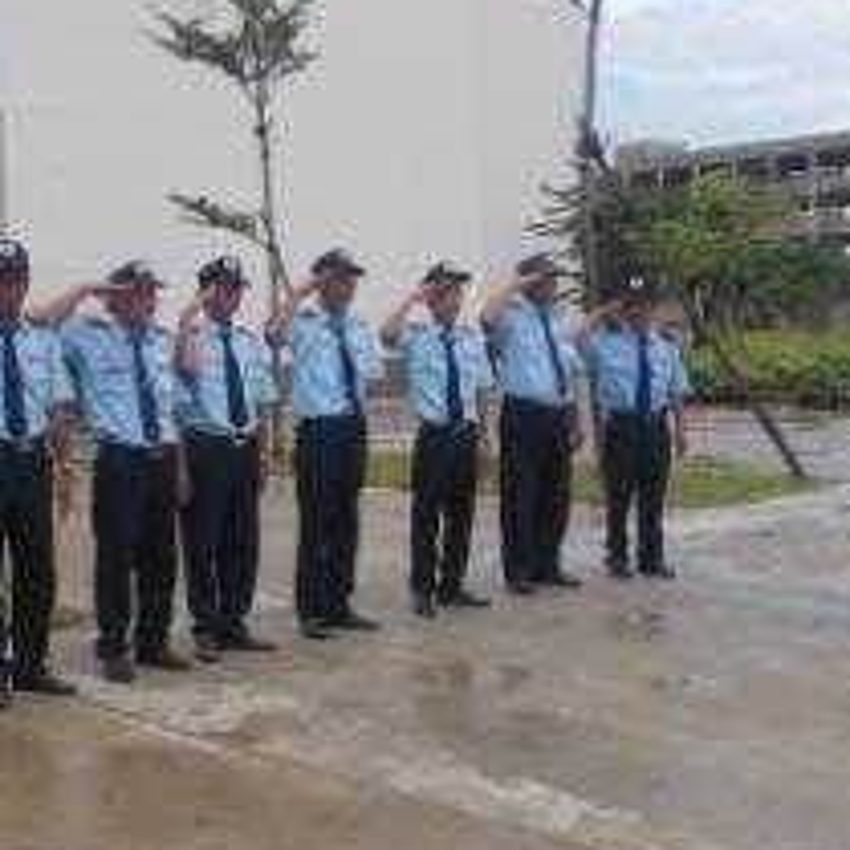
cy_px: 447
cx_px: 228
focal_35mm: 53
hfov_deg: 31.7
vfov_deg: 32.2
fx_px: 1472
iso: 80
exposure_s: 1/200
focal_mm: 4
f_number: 5.4
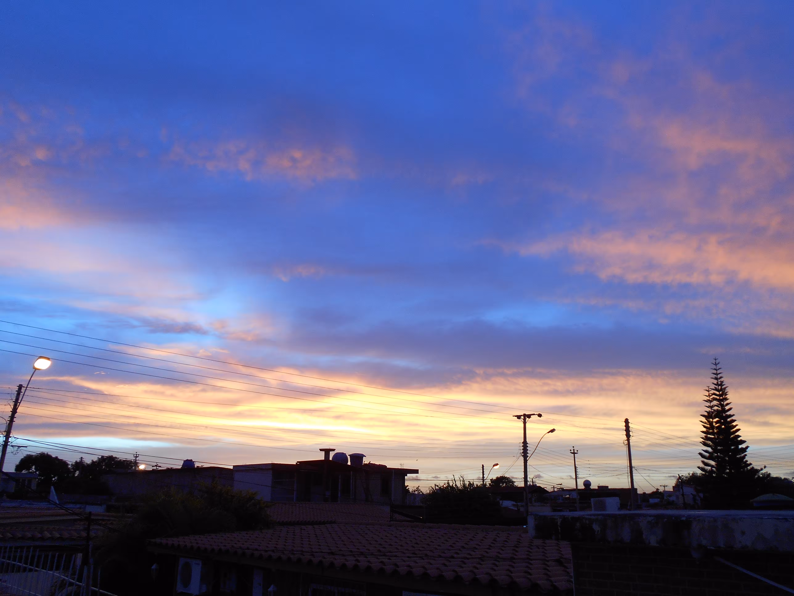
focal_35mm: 30
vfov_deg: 46.8
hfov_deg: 60.0
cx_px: 397
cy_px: 298
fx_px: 688
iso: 140
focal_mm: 5.1
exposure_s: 1/30
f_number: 3.4
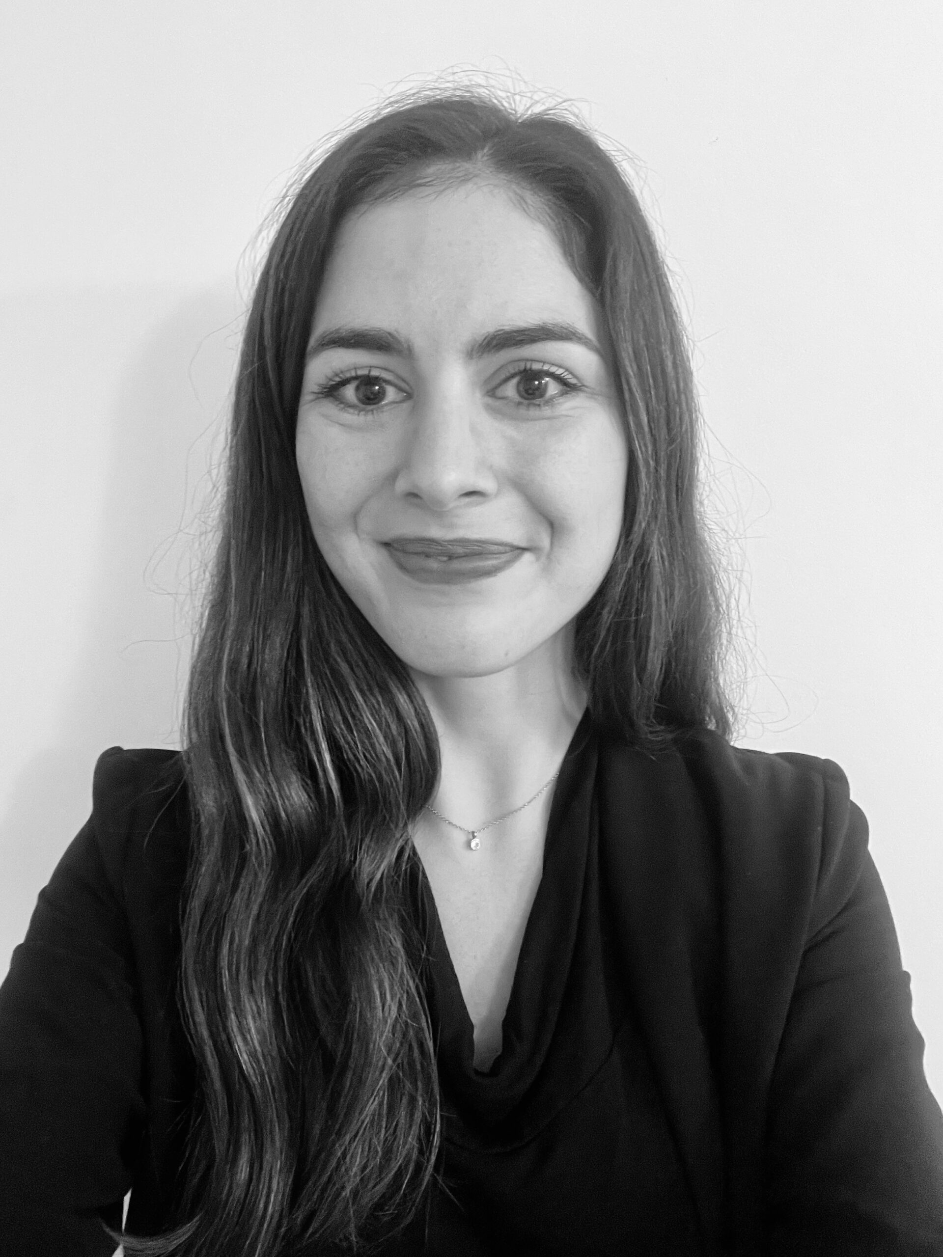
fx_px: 1090
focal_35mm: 30
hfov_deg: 46.8
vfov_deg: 60.0
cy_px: 628
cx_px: 472
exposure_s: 1/25
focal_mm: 2.71
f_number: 2.2
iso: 400
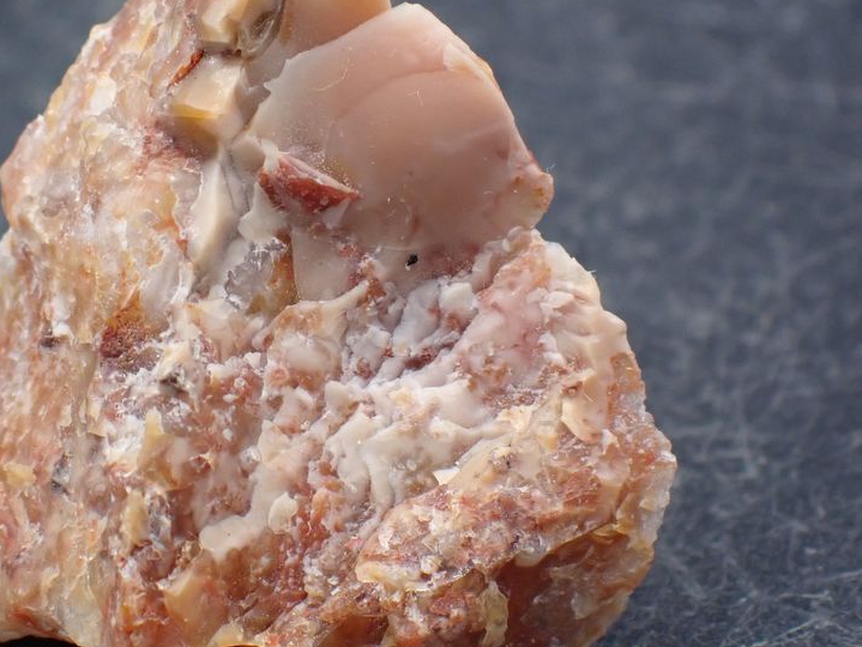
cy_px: 270
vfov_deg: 10.7
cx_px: 276
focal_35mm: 139
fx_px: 3463
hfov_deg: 14.2
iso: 400
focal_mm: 18
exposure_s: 1/400
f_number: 4.9
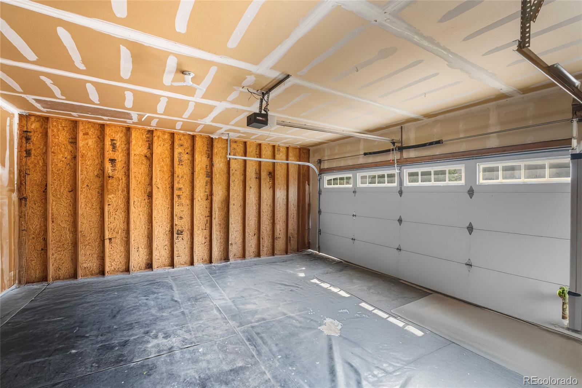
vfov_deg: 73.7
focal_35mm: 16
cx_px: 291
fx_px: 259
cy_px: 194
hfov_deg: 96.7
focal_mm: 16
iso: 320
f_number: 6.3
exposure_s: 1/50
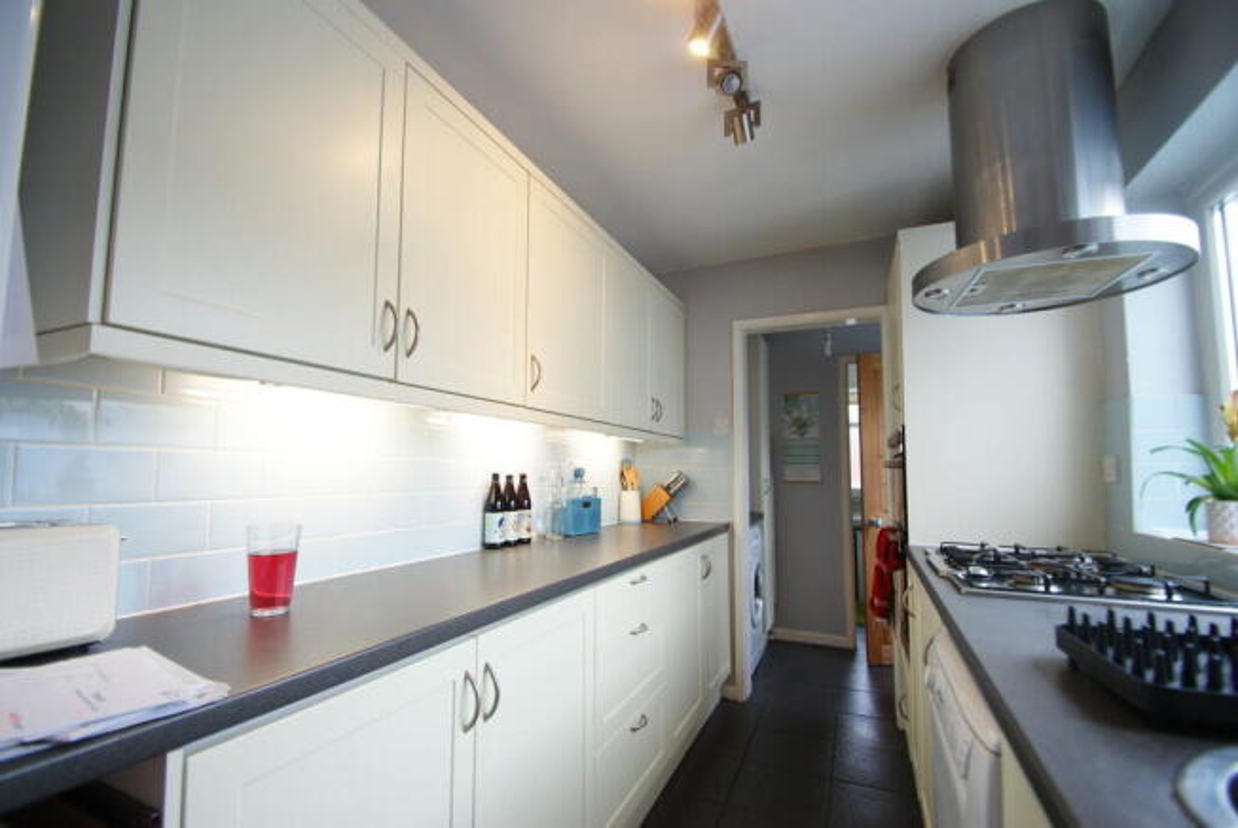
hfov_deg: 100.3
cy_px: 414
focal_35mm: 15
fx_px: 516
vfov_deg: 77.5
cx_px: 619
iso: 320
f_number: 3.5
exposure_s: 1/30
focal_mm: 10
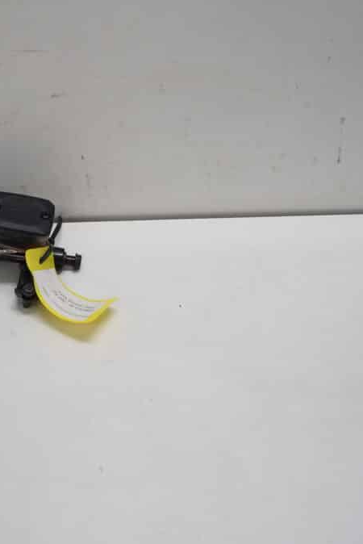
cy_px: 274
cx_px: 23
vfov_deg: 47.4
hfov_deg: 30.9
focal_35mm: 41
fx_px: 619
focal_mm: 18
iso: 125
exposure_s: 1/60
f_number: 4.5
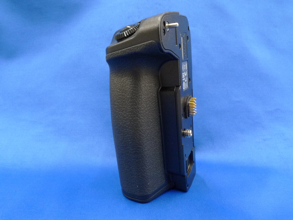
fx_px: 203
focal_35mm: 24
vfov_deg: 56.8
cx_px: 146
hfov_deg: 71.6
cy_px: 110
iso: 400
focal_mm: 5.1
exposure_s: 1/6
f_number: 8
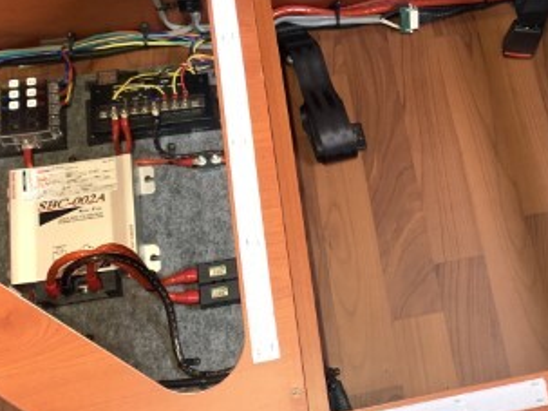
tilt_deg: -65.3
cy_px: 105
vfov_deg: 26.2
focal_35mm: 55
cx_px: 423
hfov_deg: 34.1
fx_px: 870
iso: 400
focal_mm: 4.25
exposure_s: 1/40
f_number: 1.8
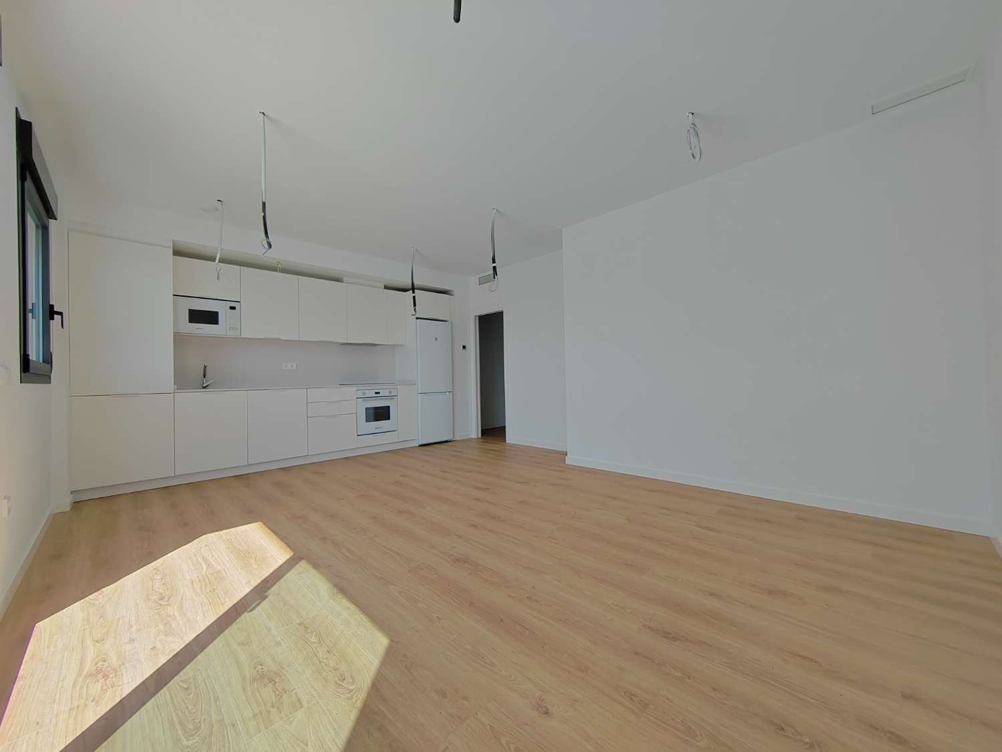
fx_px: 376
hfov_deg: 106.2
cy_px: 376
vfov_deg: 89.9
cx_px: 501
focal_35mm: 13
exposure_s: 1/350
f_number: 2.2
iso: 100
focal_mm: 2.16
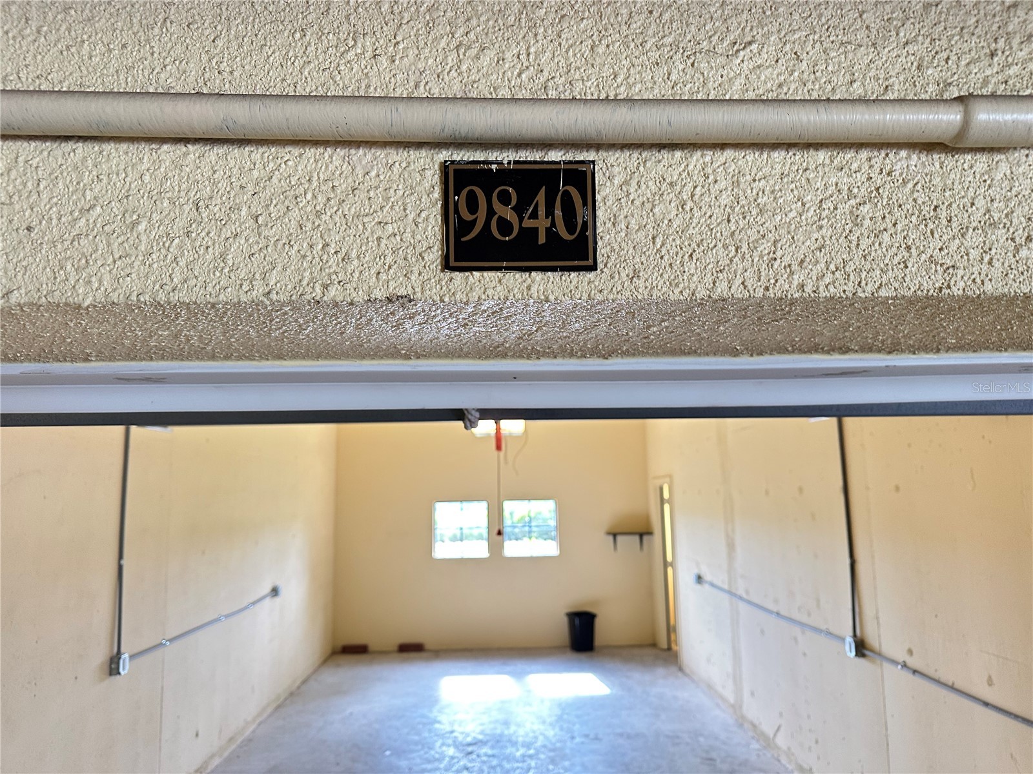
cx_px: 516
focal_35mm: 24
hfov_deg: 71.6
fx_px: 716
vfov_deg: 56.8
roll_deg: +0.4
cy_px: 387
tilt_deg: +7.5
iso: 250
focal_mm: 6.86
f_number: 1.78
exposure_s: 1/60
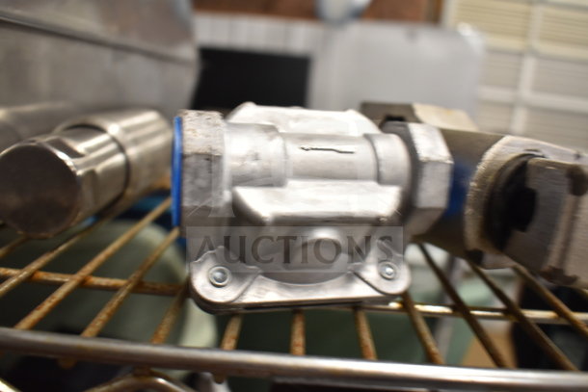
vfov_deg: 43.6
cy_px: 196
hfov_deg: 61.9
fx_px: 490
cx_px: 294
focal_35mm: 30
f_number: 3.8
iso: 640
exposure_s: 1/30
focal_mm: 20
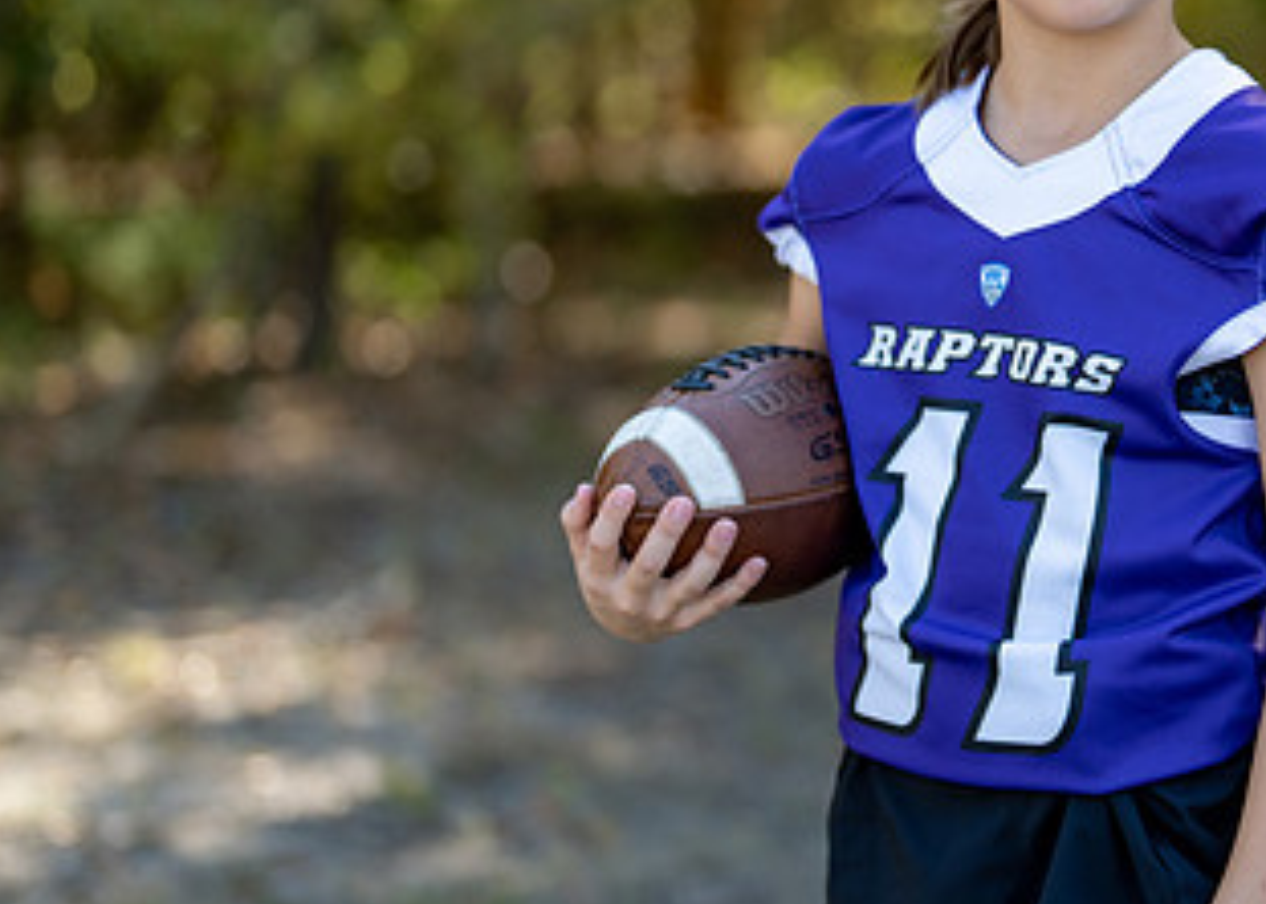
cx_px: 1145
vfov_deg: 13.9
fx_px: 3703
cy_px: 277
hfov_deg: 19.1
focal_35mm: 103
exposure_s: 1/1250
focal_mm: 50
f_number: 1.2
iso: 100
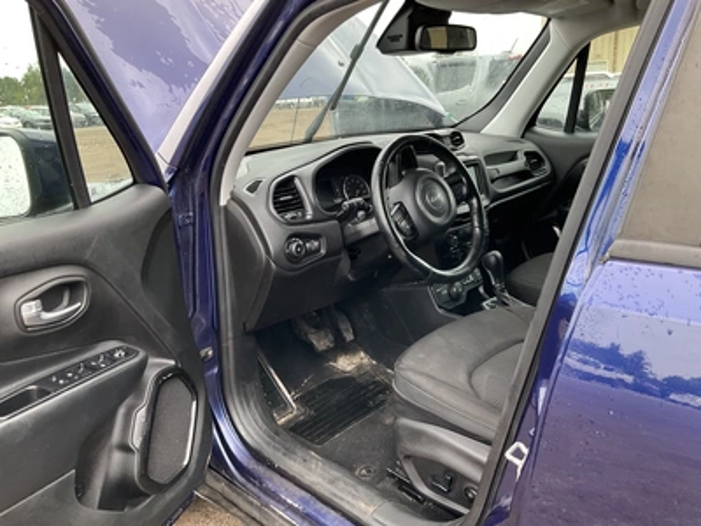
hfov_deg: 61.7
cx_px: 350
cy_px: 263
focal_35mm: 29
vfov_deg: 48.2
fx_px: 587
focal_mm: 3
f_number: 1.8
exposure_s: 1/119
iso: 64
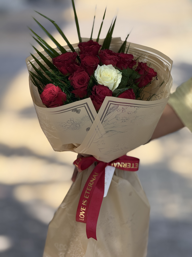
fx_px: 887
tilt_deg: -13.4
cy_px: 128
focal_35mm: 120
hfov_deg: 12.3
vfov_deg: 16.4
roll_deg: -0.1
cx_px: 96
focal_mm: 15.66
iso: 64
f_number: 2.8
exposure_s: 1/477
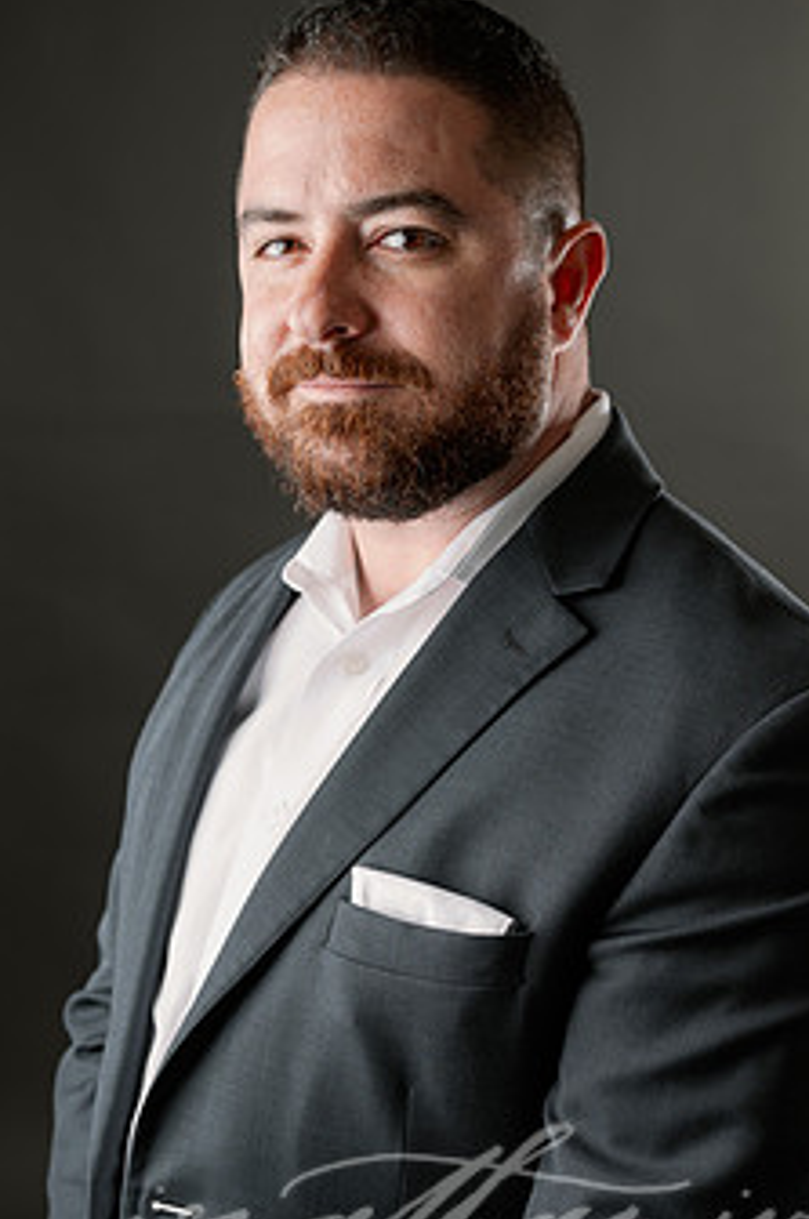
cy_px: 562
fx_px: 2265
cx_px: 466
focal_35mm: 67
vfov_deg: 30.1
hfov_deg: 20.2
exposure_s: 1/200
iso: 100
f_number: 5
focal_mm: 50
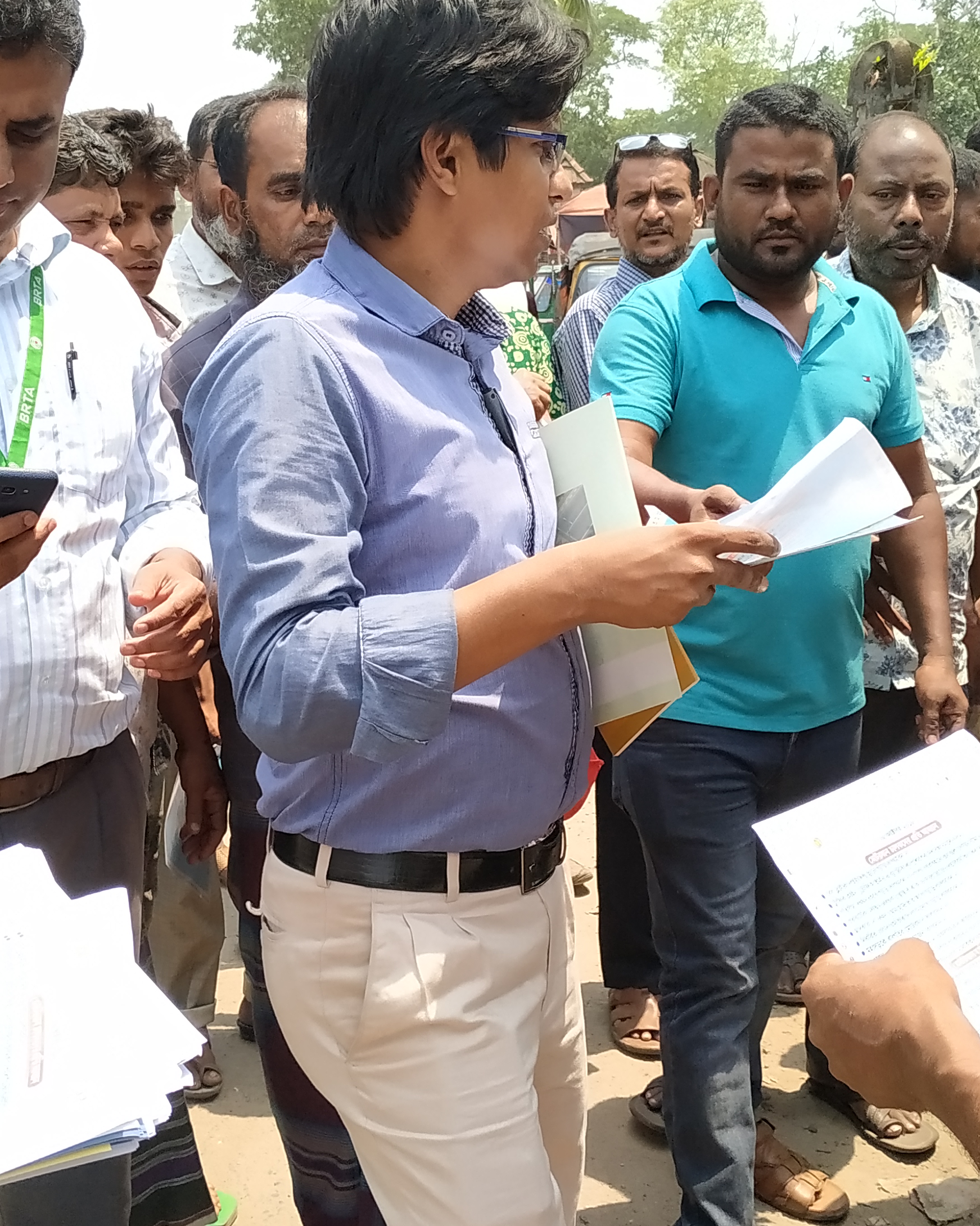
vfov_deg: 42.9
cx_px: 402
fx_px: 1559
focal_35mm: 43
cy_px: 590
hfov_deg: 34.8
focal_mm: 3.94
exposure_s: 1/1211
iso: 250
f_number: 1.9
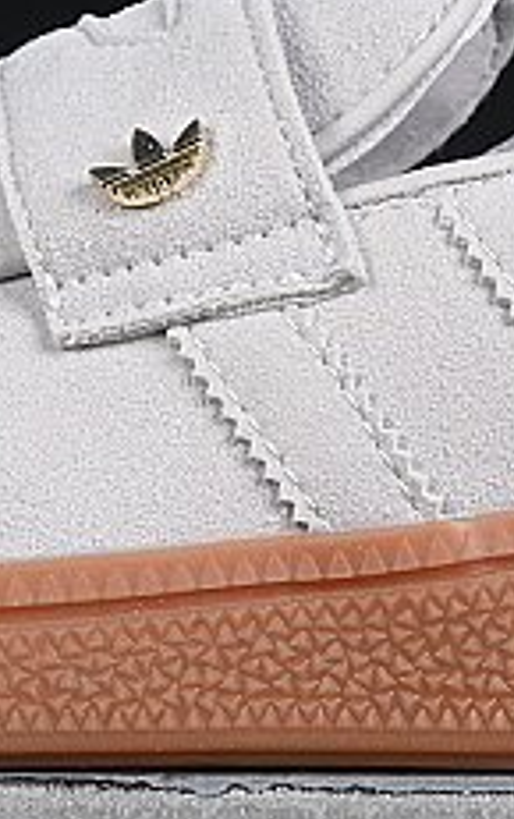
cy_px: -18
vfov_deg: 5.9
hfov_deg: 3.7
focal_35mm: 357
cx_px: 323
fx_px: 7977
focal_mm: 50
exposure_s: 1/80
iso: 160
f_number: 8
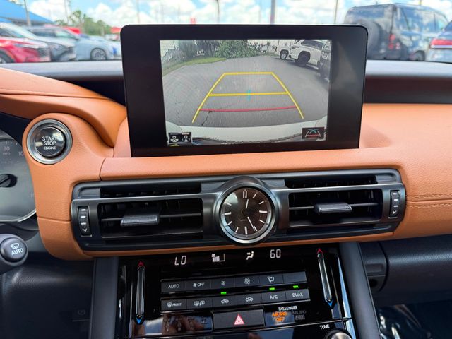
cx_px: 226
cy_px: 170
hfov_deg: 71.6
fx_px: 313
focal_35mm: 24
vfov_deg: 56.8
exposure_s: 1/254
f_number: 1.78
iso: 100
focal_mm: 6.76
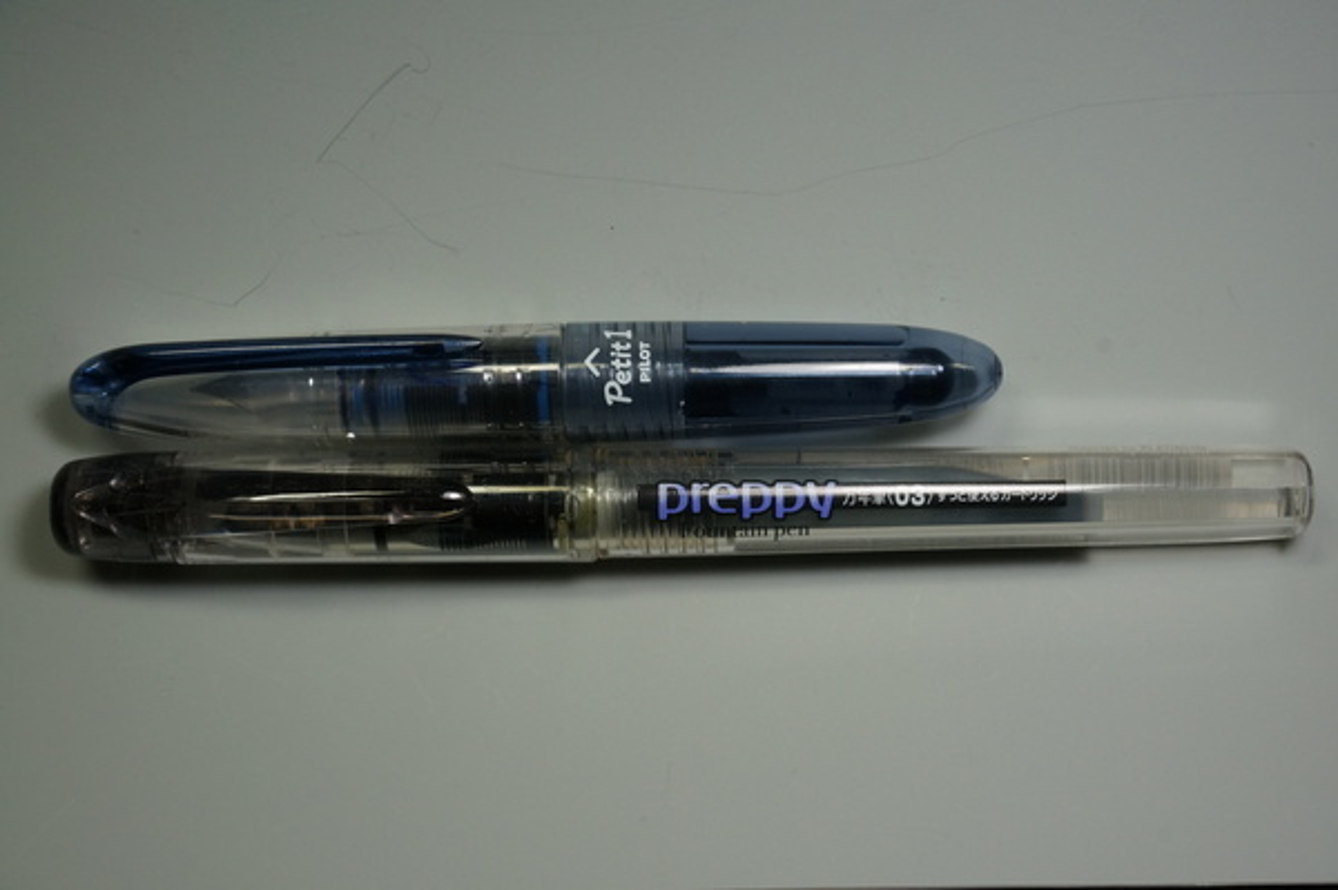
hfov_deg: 36.9
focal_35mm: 54
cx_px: 669
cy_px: 445
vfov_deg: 25.0
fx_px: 2005
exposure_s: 1/60
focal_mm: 36
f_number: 13
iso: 640
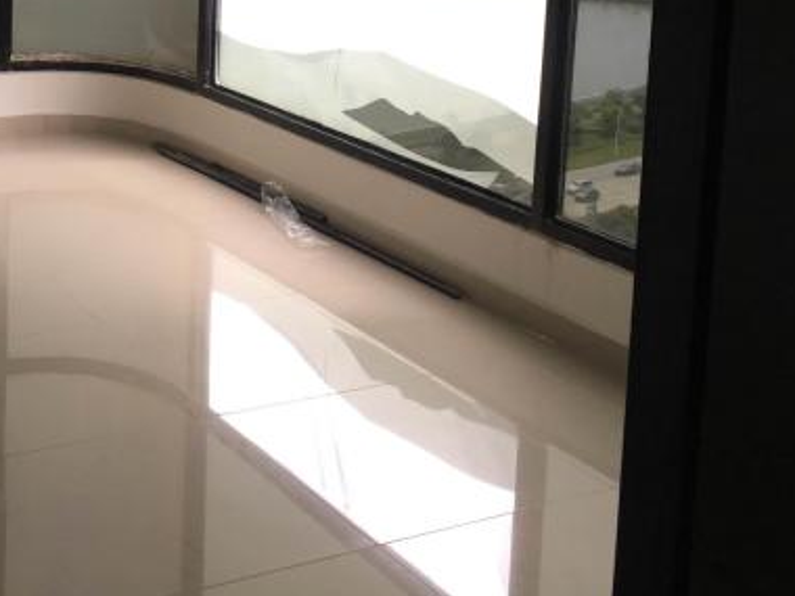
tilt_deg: -8.1
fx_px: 1401
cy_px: -27
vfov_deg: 22.9
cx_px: 56
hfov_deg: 30.1
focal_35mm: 61
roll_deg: -0.3
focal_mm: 4.15
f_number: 2.2
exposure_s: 1/120
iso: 40
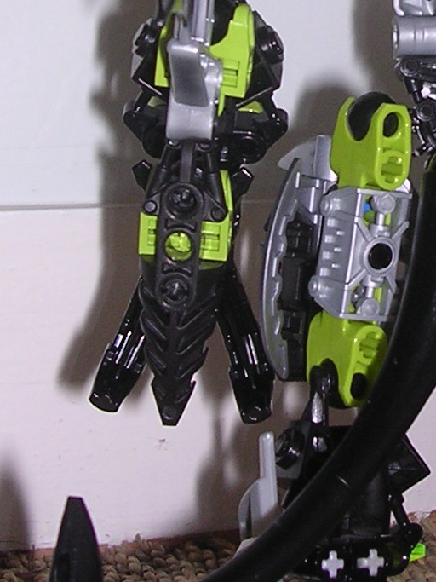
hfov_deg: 12.9
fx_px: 1915
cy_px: 43
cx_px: 404
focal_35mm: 114
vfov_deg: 17.0
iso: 100
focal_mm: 5.8
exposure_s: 1/60.1
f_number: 2.8
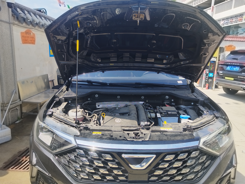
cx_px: 122
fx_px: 163
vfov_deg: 58.9
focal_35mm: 23
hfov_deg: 73.9
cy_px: 92
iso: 100
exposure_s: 1/174
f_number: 1.9
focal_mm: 5.52
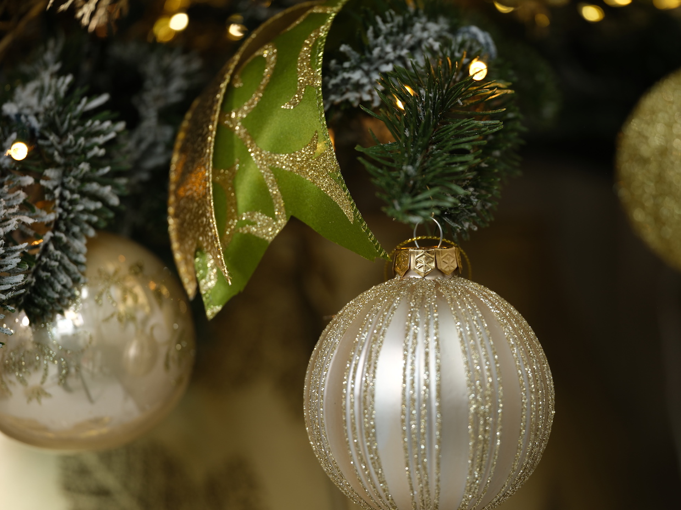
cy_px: 297
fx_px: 2262
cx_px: 402
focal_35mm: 115
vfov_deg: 12.9
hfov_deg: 17.1
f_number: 4
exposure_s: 1/80
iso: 400
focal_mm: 120
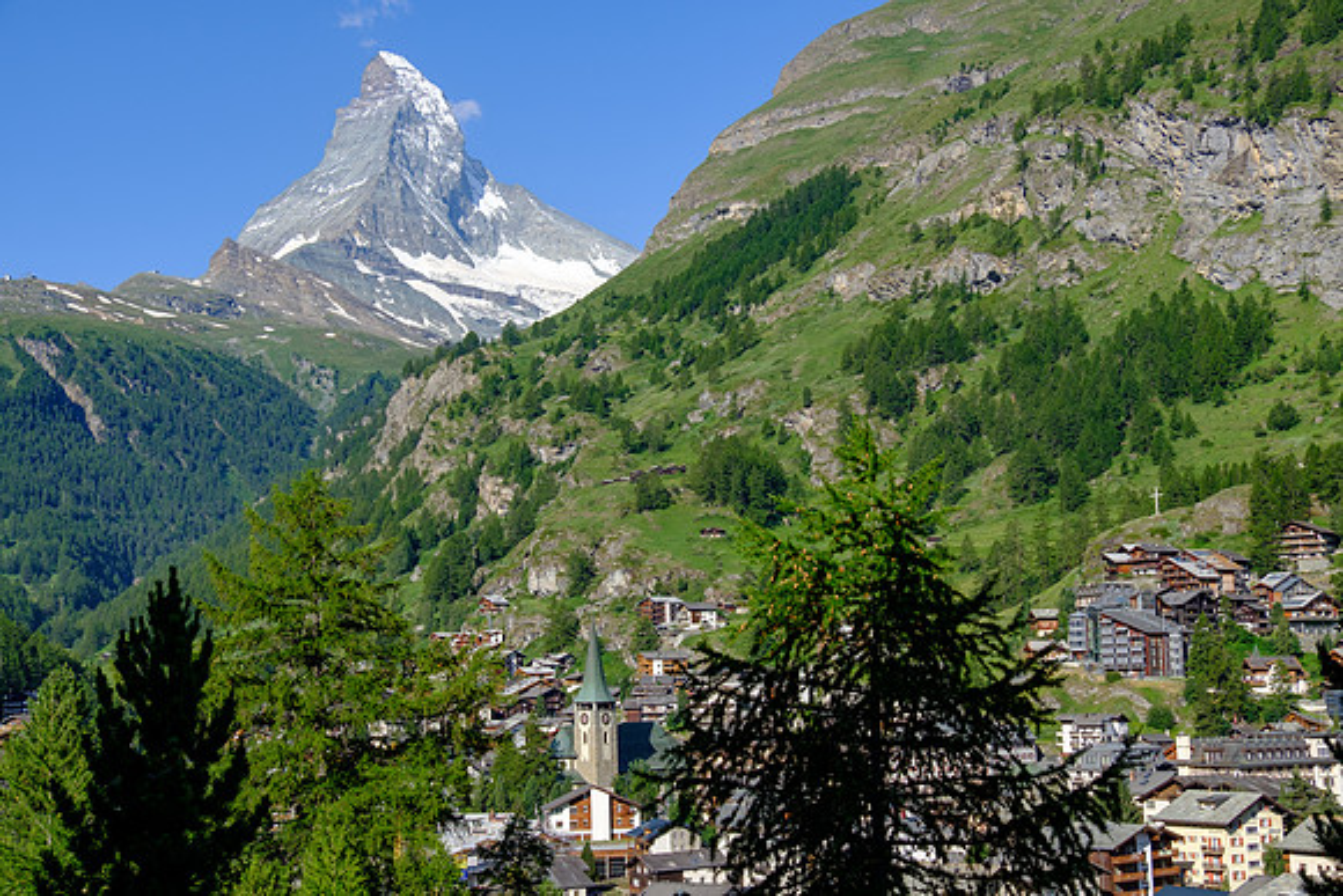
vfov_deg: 27.5
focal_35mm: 49
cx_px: 672
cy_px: 448
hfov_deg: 40.3
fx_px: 1828
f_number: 10
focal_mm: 32.6
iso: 200
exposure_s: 1/280
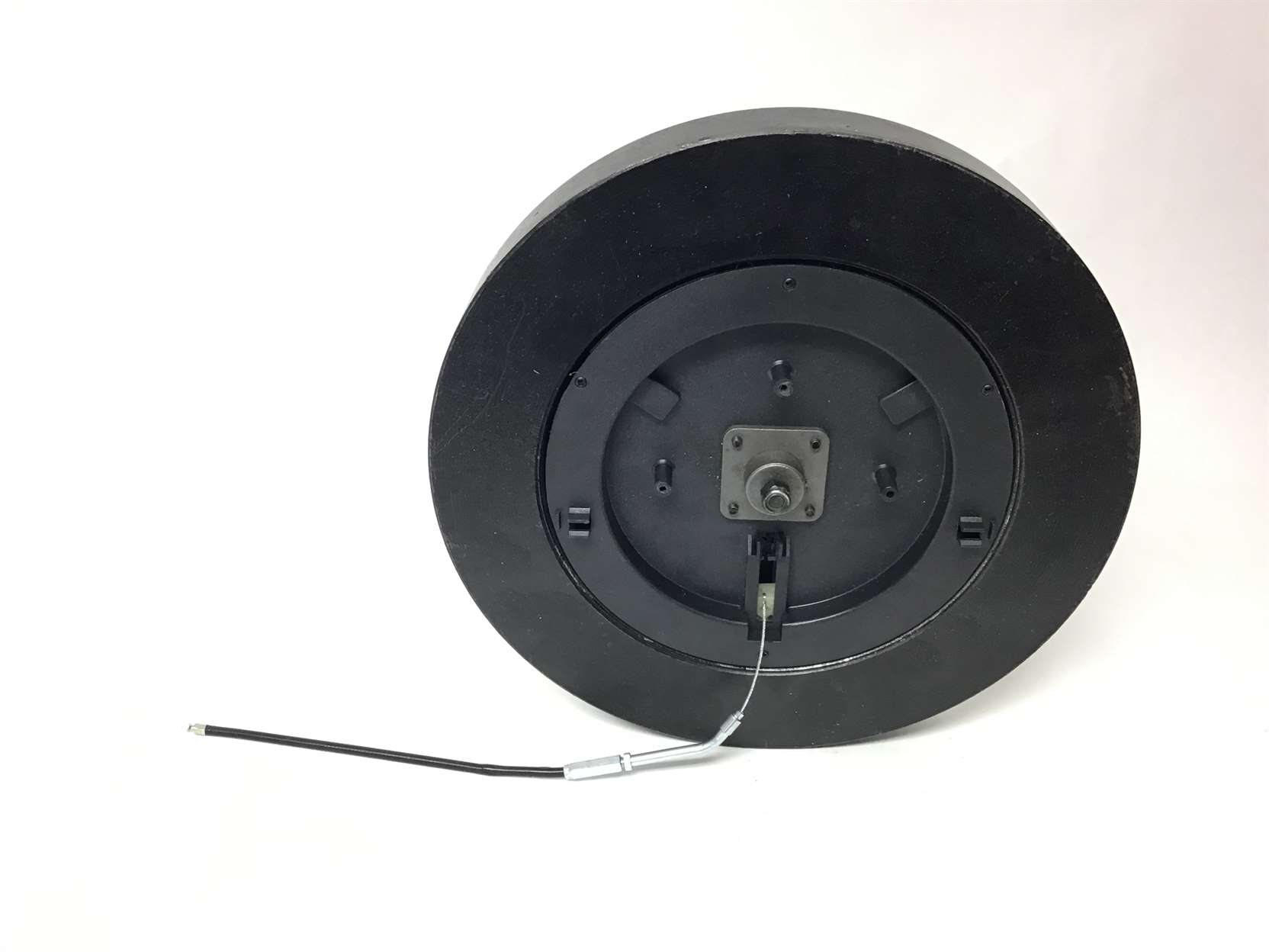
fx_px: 1136
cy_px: 476
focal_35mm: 31
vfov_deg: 45.4
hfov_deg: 58.4
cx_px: 634
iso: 80
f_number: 2.4
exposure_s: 1/30
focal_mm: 3.3
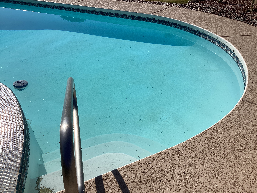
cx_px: 128
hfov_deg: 58.4
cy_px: 96
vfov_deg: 45.4
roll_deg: -0.2
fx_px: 230
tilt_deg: -33.7
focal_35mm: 31
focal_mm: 3.3
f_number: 2.4
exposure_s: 1/3704
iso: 25
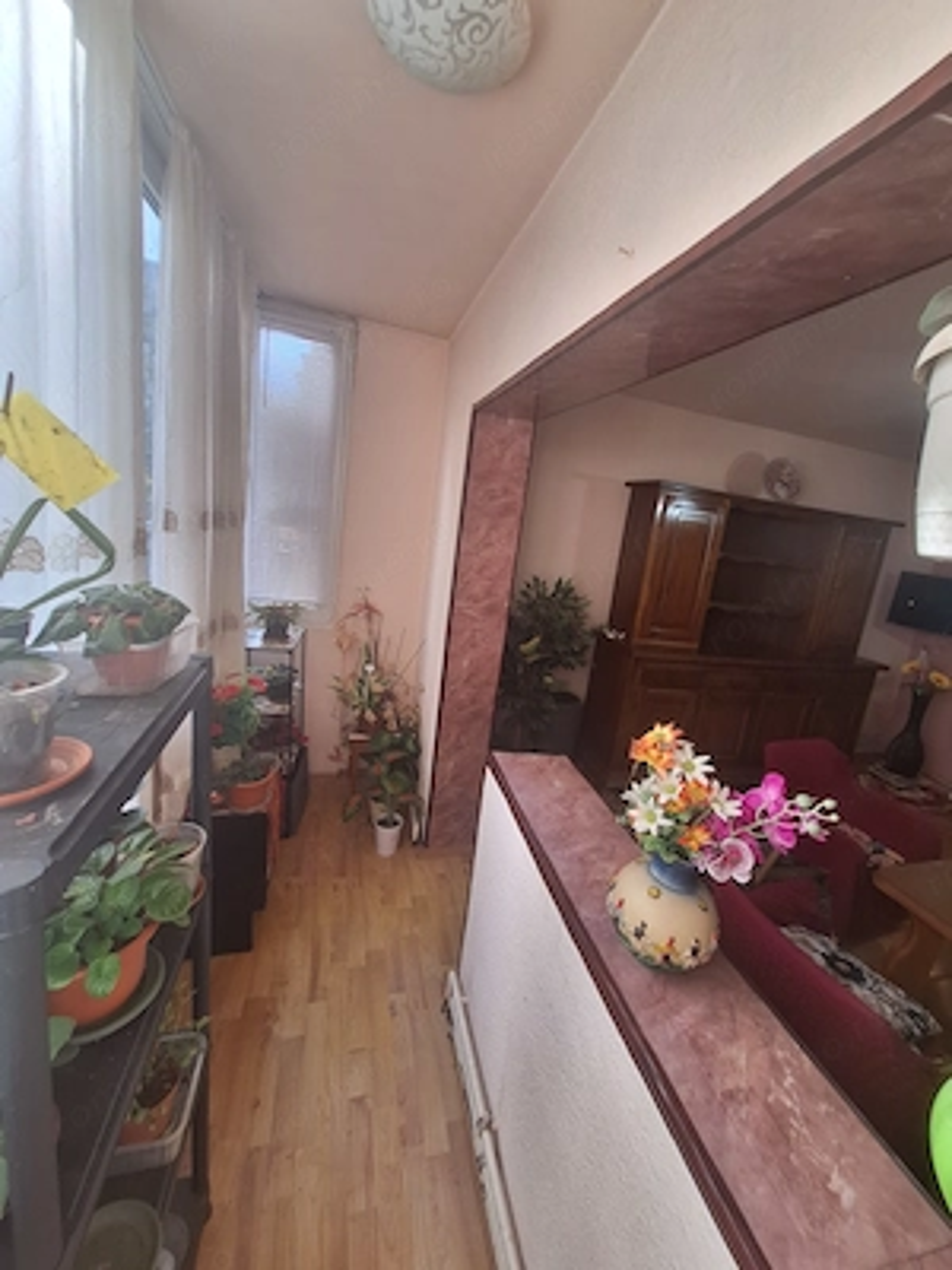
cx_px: 476
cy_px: 635
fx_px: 477
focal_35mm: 13
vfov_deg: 106.2
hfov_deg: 89.9
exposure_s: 1/100
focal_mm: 1.74
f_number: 2.2
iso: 64
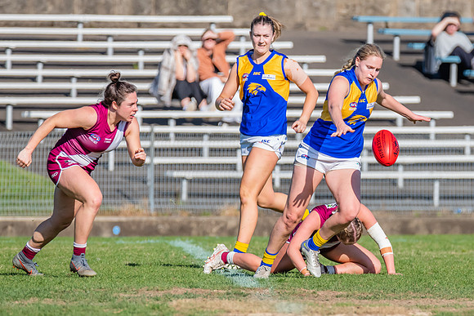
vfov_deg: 1.9
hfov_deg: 2.8
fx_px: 9708
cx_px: 358
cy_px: 167
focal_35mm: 737
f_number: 10
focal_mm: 460
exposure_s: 1/1600
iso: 800
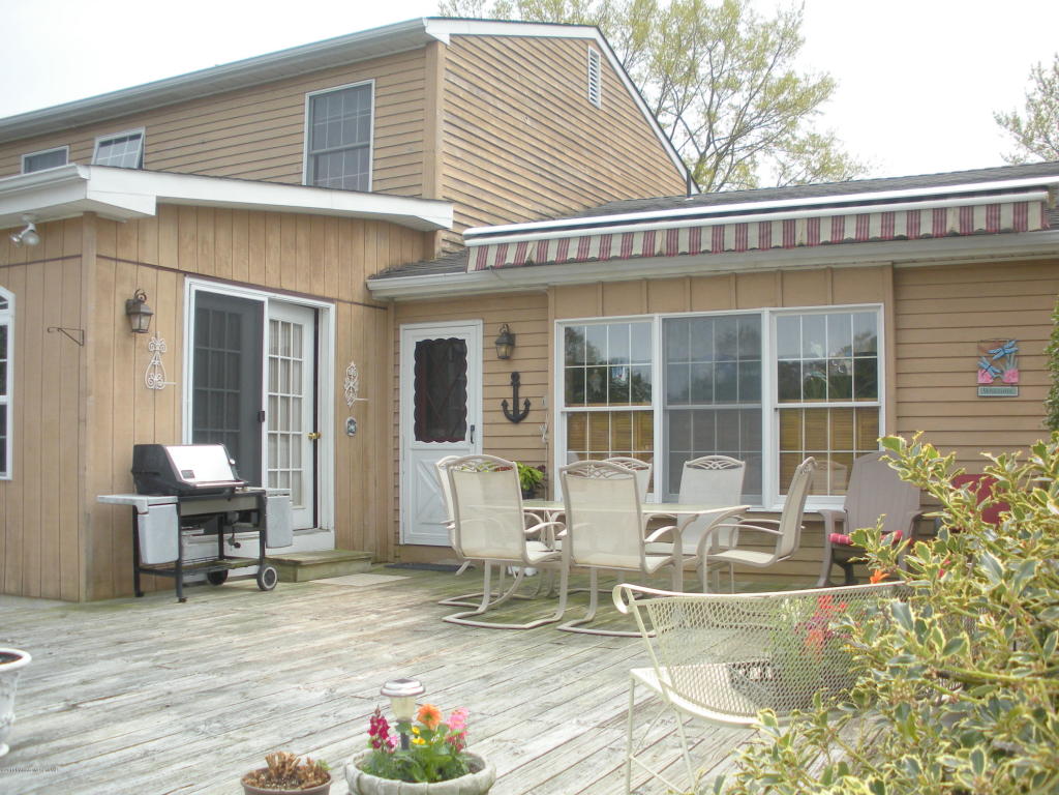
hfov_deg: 52.6
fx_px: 1071
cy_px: 398
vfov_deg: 40.7
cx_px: 530
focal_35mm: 35
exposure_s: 1/575
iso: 92
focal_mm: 6.3
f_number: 3.5
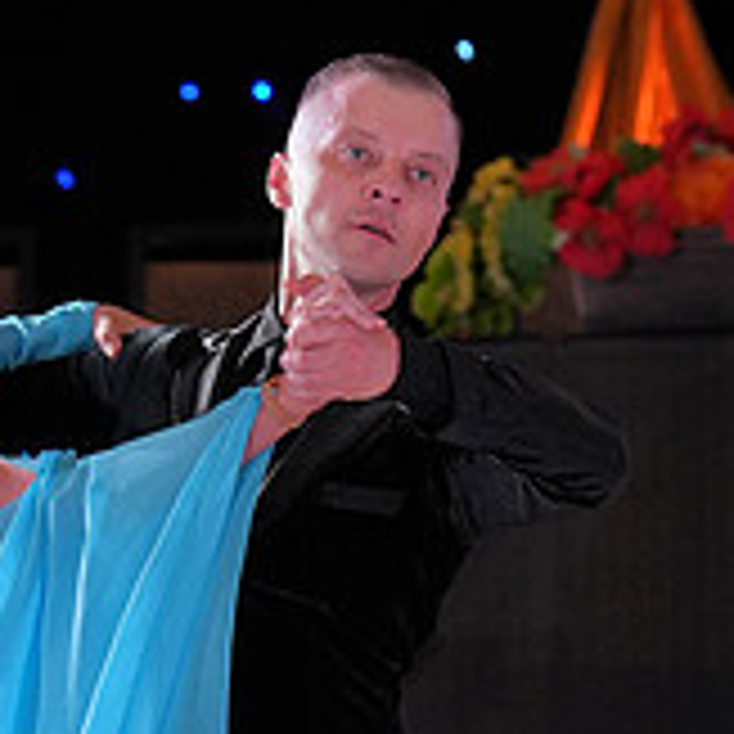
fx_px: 10076
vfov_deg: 4.2
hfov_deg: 4.2
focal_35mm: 420
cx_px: 70
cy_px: 914
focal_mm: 139
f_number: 4
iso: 2000
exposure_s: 1/500
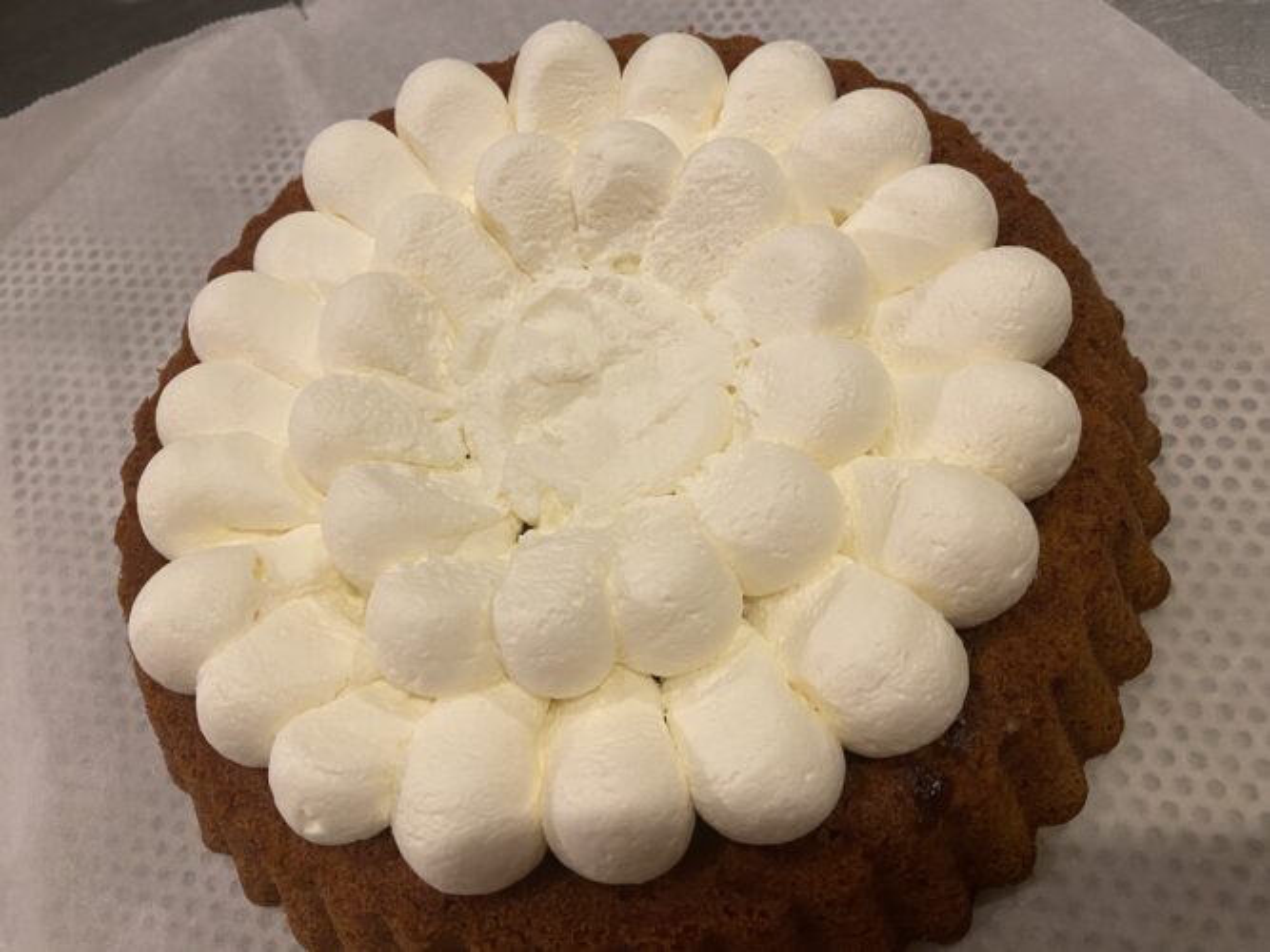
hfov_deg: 67.3
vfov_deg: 53.0
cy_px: 476
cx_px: 635
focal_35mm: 26
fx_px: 954
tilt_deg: -62.1
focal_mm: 4.25
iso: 250
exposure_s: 1/50
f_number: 1.8
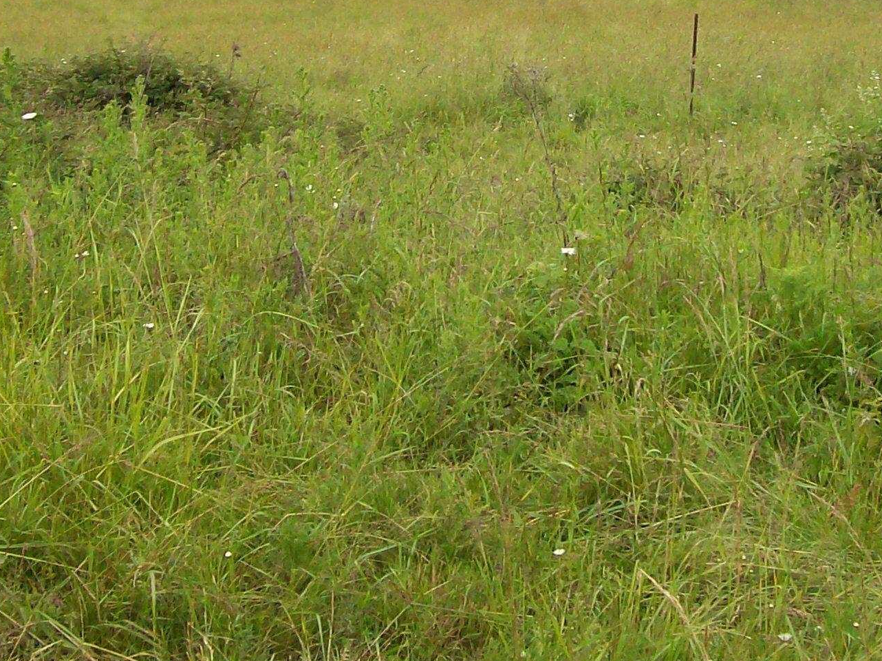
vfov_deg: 18.0
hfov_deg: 24.4
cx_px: 476
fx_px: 2037
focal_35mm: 80
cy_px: 12
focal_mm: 6
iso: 80
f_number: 2.7
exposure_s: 1/646
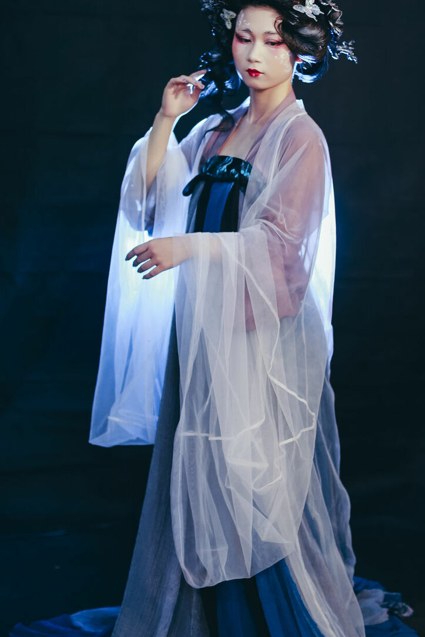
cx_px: 238
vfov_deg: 28.3
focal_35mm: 71
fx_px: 1257
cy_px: 232
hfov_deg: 19.2
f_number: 2
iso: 320
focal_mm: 50
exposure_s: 1/100
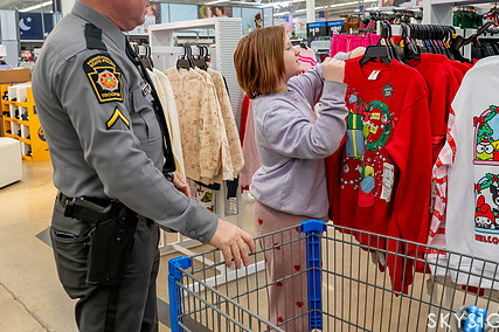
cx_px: 293
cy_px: 124
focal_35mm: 39
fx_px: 540
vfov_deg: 34.0
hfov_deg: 49.3
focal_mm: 28
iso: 3200
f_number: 5
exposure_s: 1/320
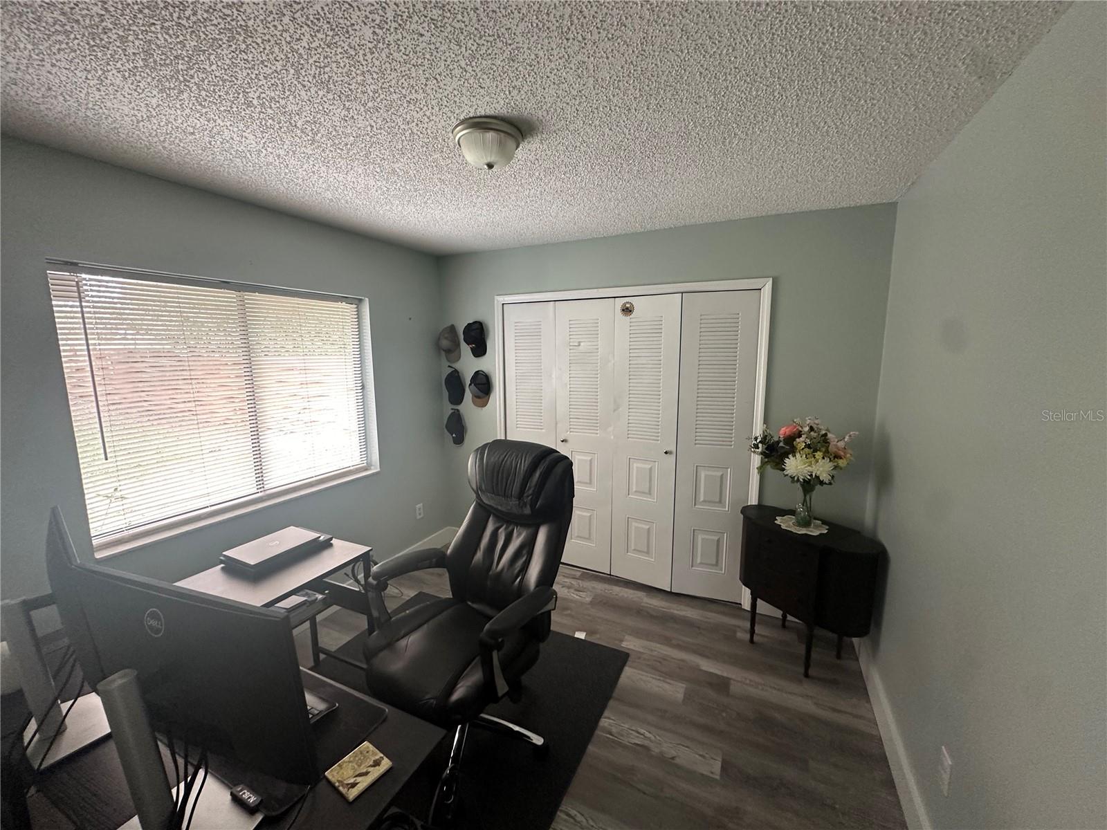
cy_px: 415
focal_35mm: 14
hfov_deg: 102.1
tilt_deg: -8.5
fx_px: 448
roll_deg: -0.5
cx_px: 554
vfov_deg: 85.7
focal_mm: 2.22
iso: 250
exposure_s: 1/60
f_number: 2.2
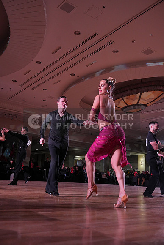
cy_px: 122
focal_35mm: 34
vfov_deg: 55.8
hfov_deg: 38.9
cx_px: 82
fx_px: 232
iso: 1600
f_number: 4
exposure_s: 1/500
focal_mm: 34
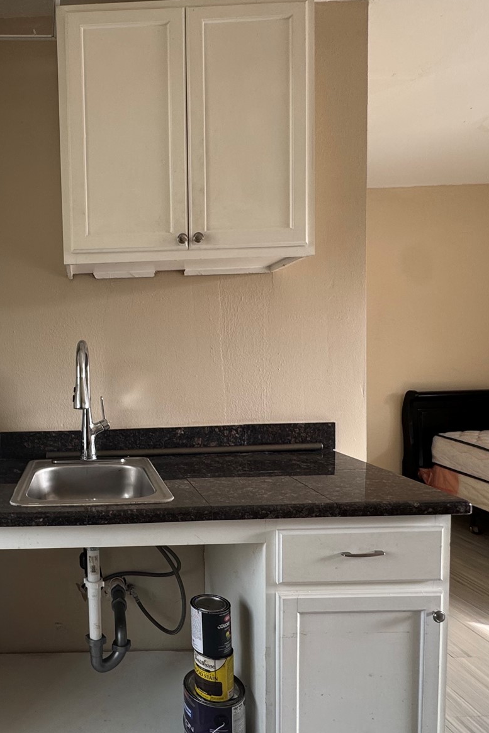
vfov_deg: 73.7
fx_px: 489
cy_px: 387
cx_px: 69
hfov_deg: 48.7
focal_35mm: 24
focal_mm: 2.22
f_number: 2.2
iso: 160
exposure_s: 1/99
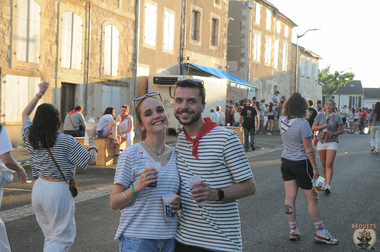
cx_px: 190
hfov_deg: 37.9
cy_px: 126
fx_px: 553
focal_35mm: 52
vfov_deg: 25.7
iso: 200
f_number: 5.6
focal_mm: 35
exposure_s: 1/125
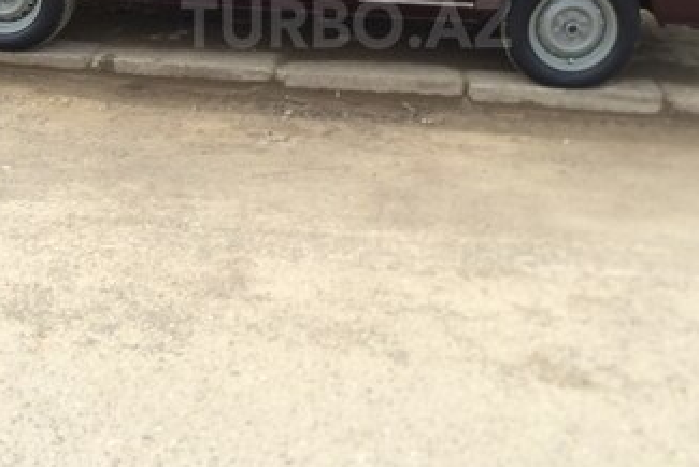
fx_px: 894
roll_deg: -3.3
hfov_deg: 42.7
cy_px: 24
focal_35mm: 46
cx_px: 346
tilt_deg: -15.8
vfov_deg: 27.9
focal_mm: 4.15
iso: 32
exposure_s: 1/838
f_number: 2.2
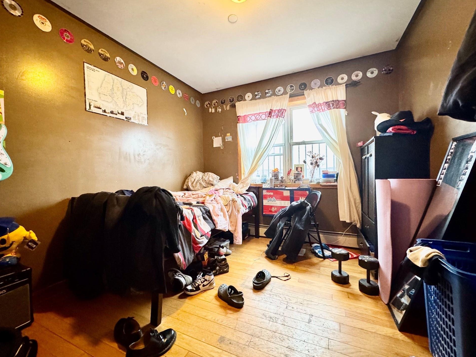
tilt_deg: -1.5
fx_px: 206
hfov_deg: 98.1
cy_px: 177
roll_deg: +1.7
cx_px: 232
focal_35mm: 15
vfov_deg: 81.8
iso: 800
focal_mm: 2.22
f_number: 2.2
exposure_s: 1/60
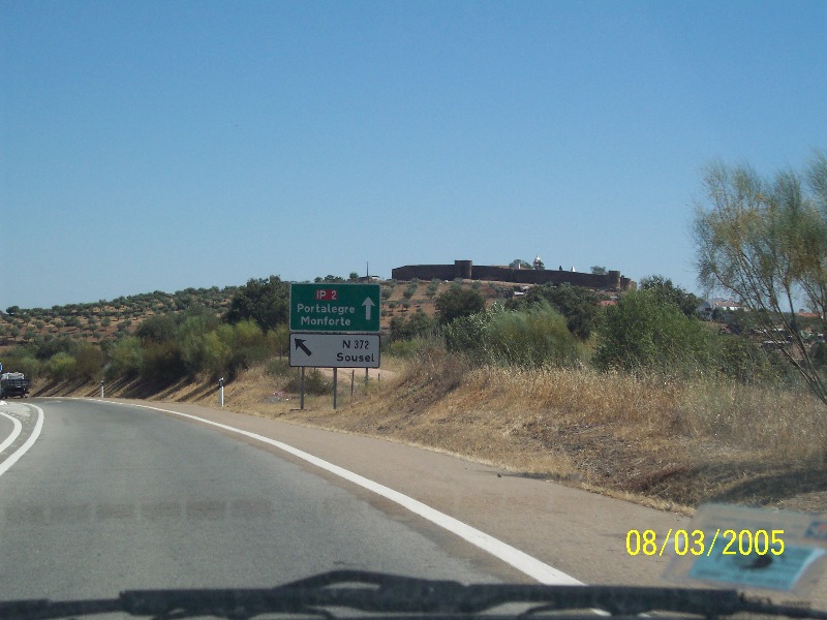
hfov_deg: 25.7
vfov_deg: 19.4
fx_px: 1816
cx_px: 414
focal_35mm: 76
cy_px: 310
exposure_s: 1/500
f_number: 6.7
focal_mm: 16
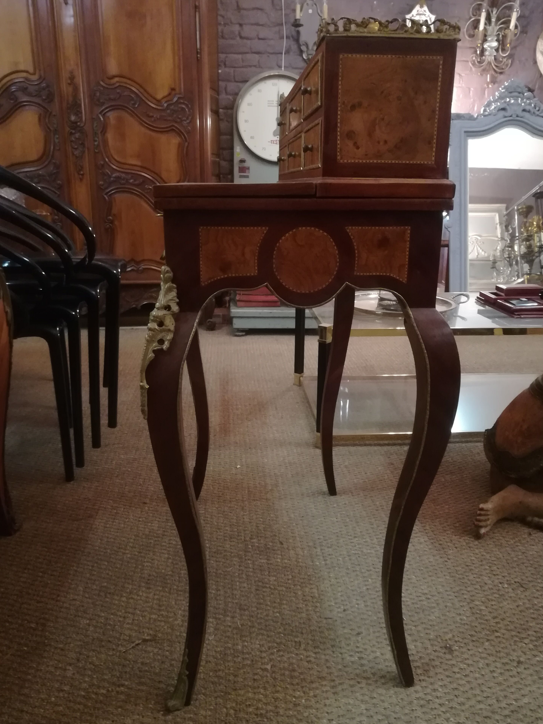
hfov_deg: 51.3
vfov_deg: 65.3
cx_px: 281
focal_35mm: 27
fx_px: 565
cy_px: 359
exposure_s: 1/14.3
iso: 640
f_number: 2.2
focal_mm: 3.83
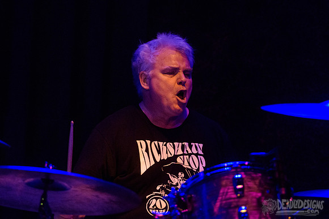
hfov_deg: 15.7
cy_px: 92
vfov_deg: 10.5
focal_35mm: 130
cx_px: 173
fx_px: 1191
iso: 6400
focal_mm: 110
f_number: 3.2
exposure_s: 1/125
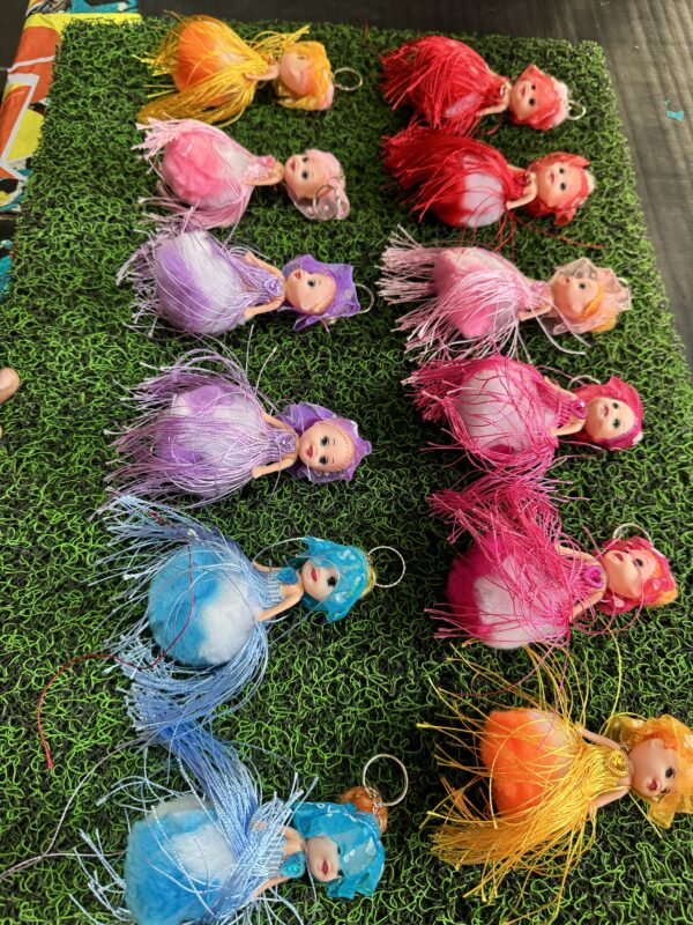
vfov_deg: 71.6
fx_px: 641
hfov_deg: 56.8
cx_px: 346
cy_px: 462
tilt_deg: -65.5
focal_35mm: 24
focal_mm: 6.76
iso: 160
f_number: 1.78
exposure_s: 1/100
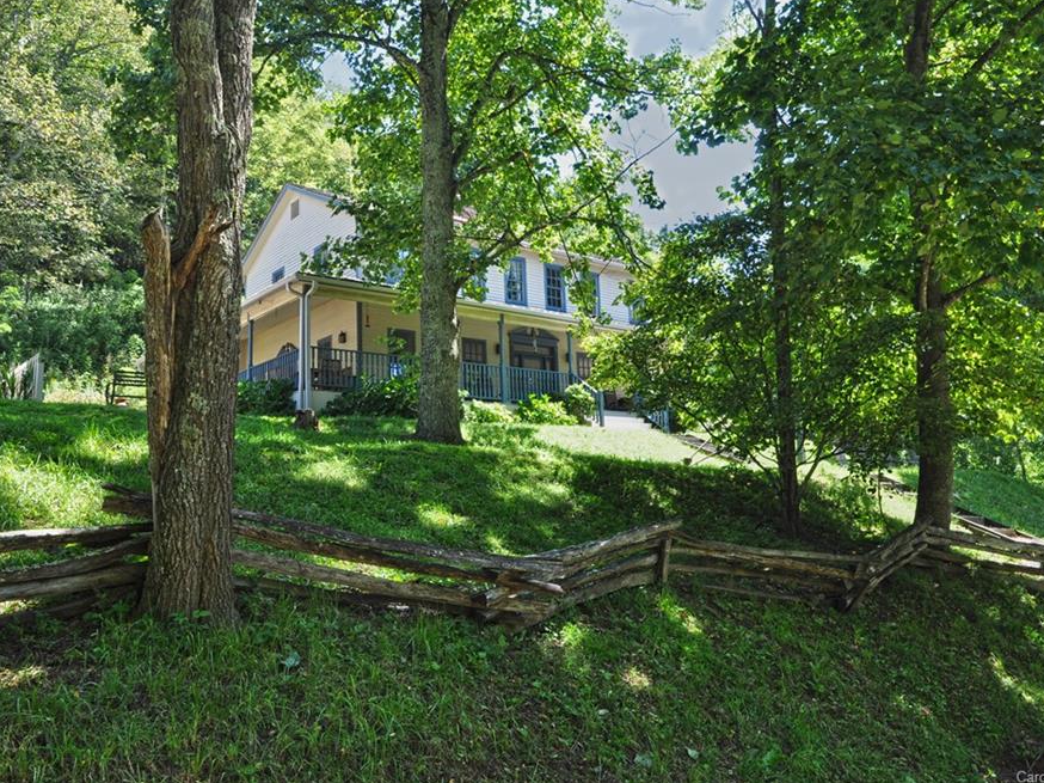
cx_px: 534
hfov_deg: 65.3
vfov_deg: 51.3
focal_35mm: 27
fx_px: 814
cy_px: 382
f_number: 8
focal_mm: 16
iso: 200
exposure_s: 1/60
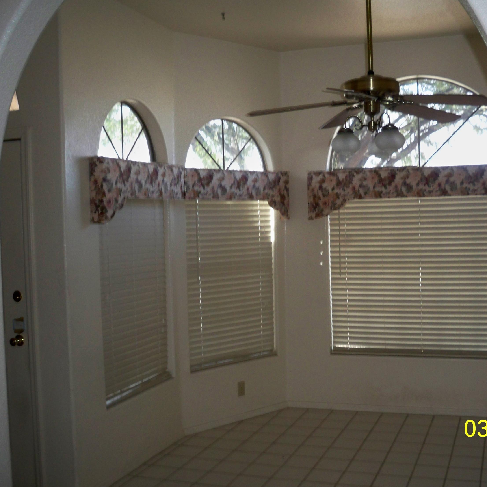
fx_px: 669
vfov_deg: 40.0
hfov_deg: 39.8
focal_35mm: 42
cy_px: 244
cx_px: 302
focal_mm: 6.3
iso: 200
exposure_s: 1/60
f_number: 3.1
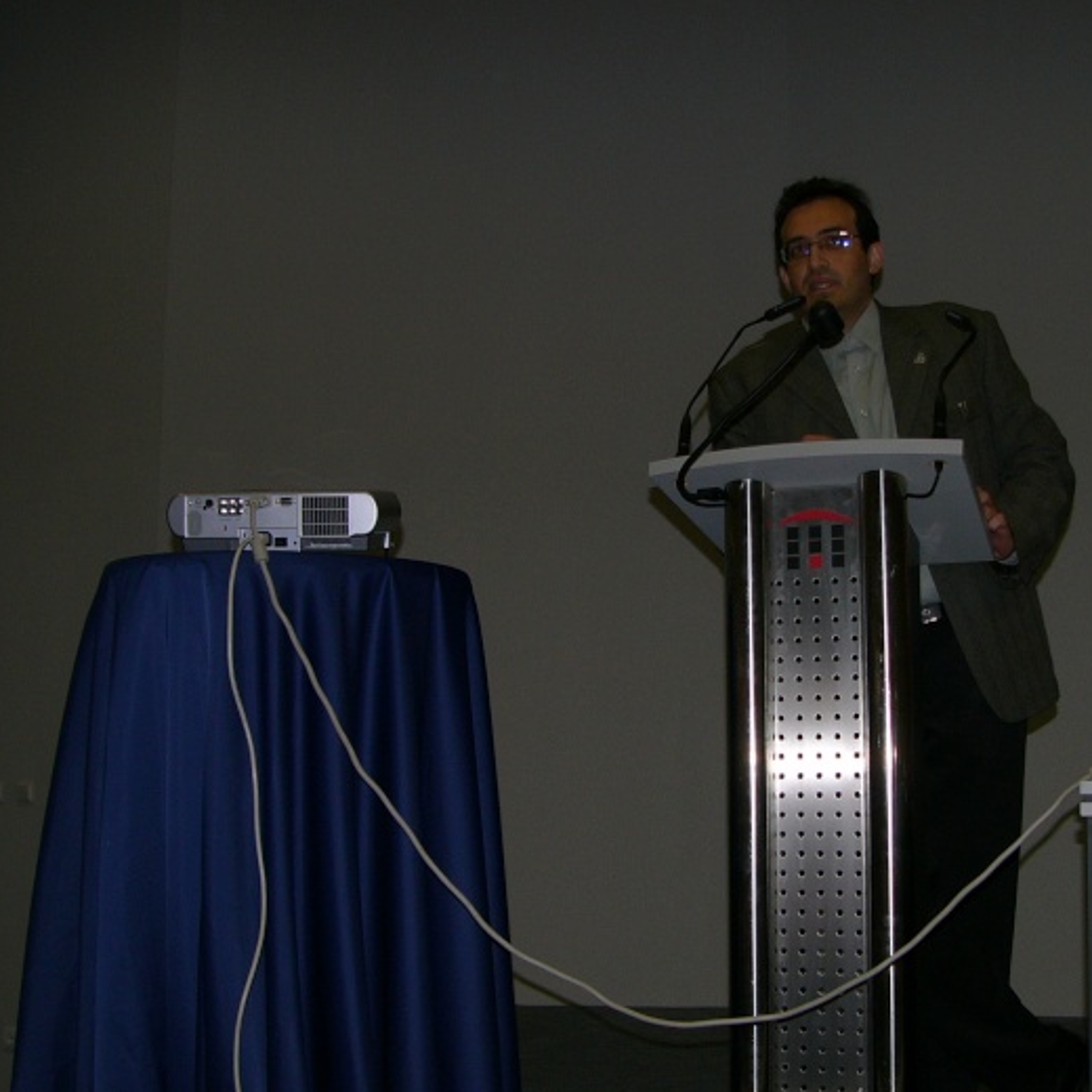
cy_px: 592
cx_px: 682
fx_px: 1749
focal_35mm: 49
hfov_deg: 34.5
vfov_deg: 34.7
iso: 50
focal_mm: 6
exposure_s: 1/80
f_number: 2.8
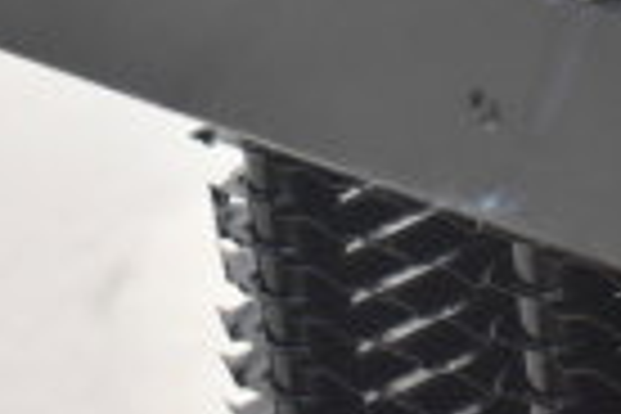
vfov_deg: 6.9
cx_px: 747
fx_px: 3315
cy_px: -461
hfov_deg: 10.5
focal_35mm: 192
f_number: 4.2
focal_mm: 29
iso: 1250
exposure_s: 1/50
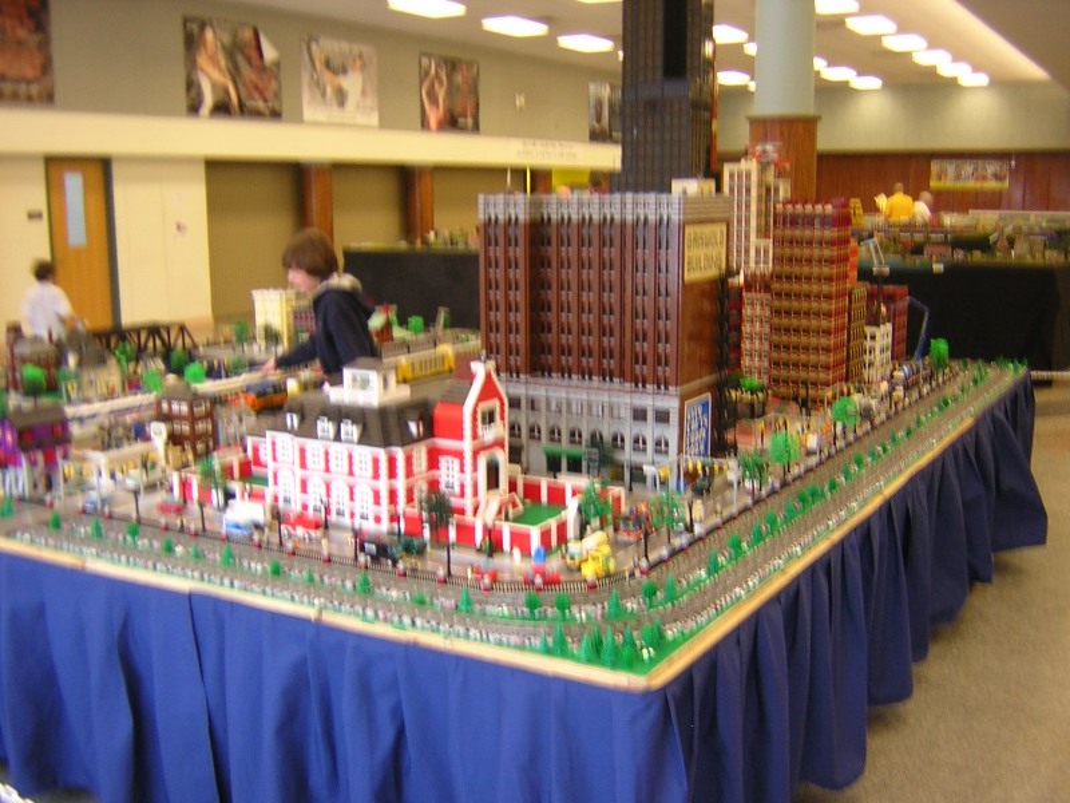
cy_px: 402
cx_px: 535
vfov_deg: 39.7
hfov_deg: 51.4
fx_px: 1113
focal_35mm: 36
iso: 100
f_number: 2.6
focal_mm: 4.7
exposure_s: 1/11.1
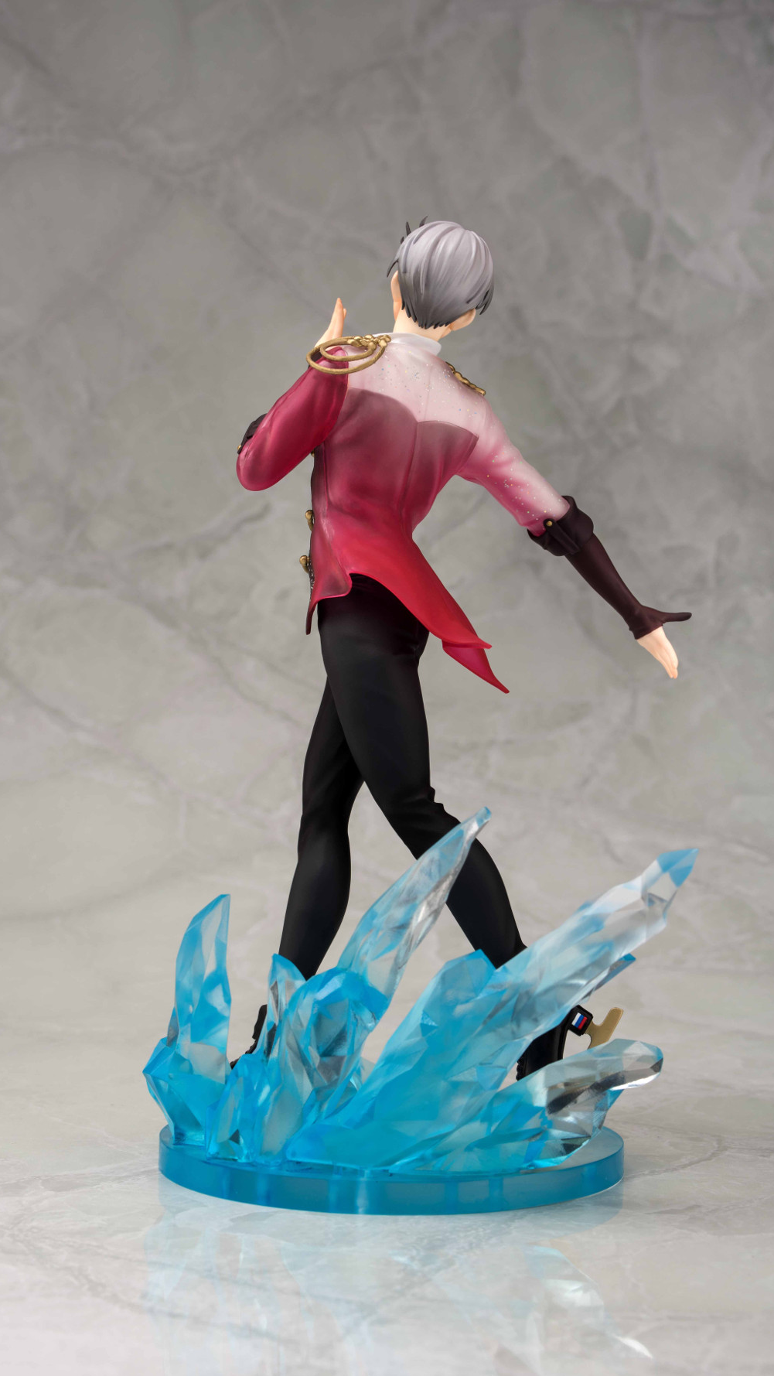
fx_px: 1933
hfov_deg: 22.6
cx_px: 399
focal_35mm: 53
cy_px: 695
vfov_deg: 39.2
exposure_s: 1/100
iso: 64
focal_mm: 50
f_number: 2.8
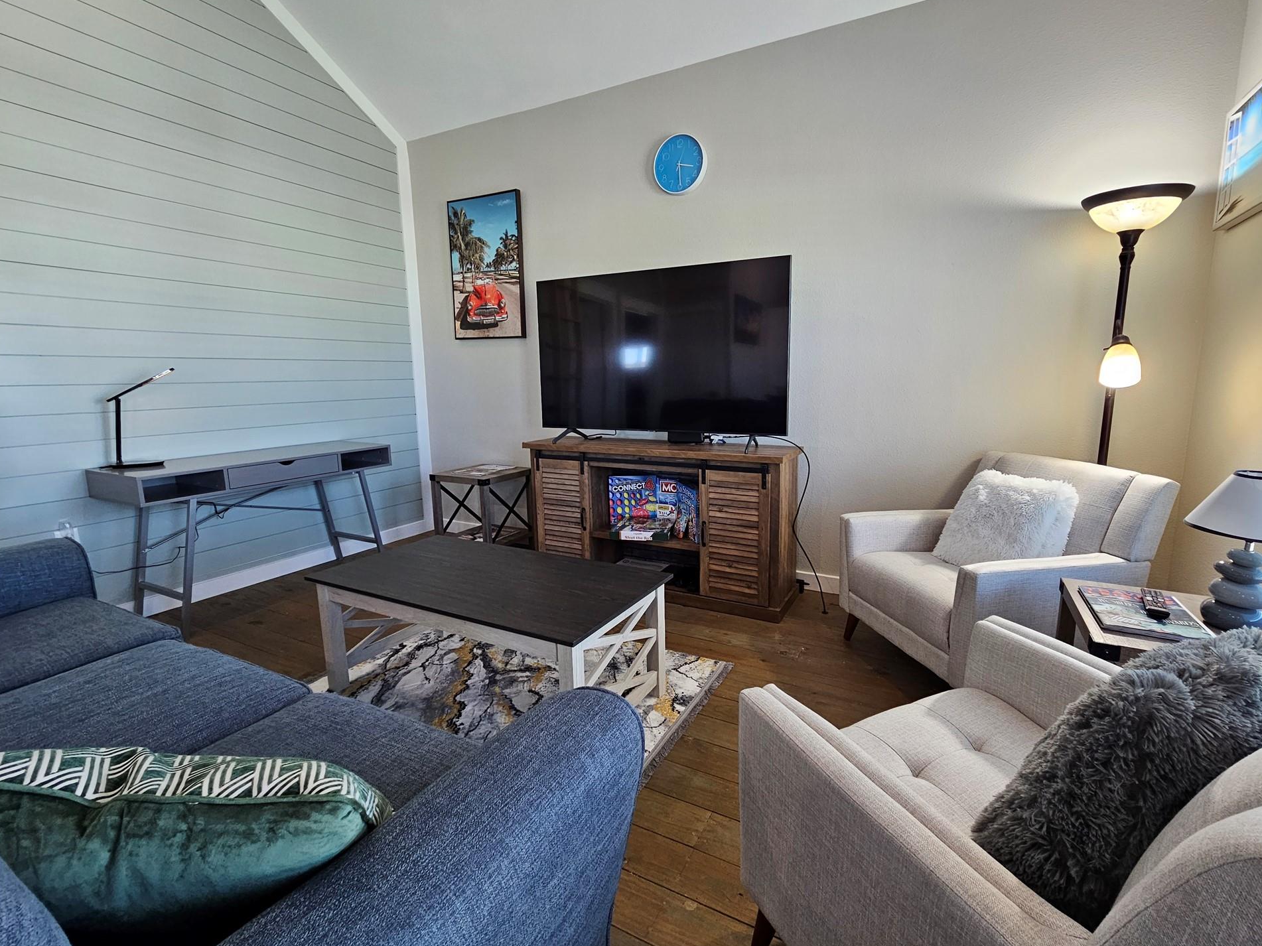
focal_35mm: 14
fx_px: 510
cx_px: 674
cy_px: 472
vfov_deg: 85.7
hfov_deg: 101.9
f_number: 2.2
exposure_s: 1/60
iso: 200
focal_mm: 2.2
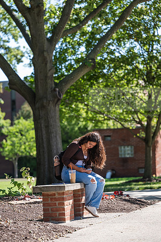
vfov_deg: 17.8
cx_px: 80
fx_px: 771
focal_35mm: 115
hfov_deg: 11.9
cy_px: 121
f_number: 3.2
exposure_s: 1/200
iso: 64
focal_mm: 115
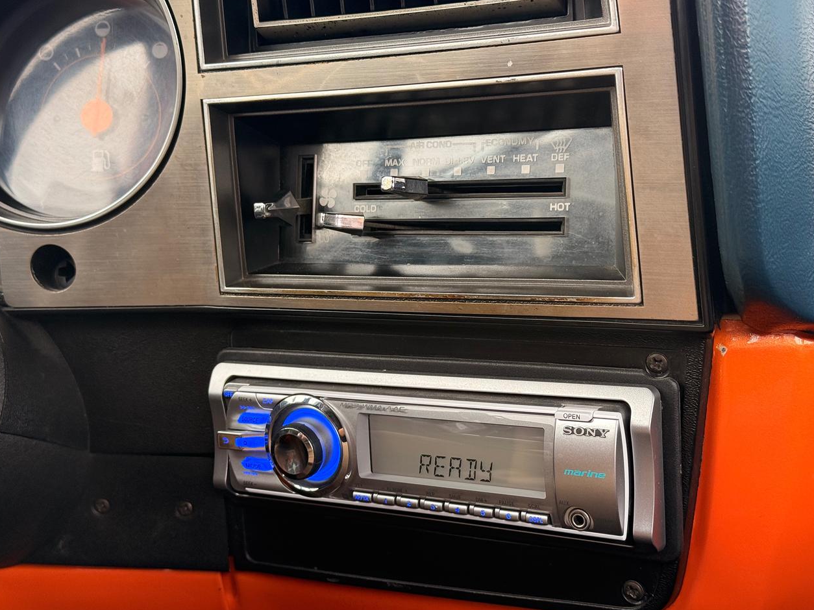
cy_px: 301
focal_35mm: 49
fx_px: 1152
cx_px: 408
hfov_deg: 38.9
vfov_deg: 29.7
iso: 100
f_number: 1.78
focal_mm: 6.76
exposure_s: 1/108
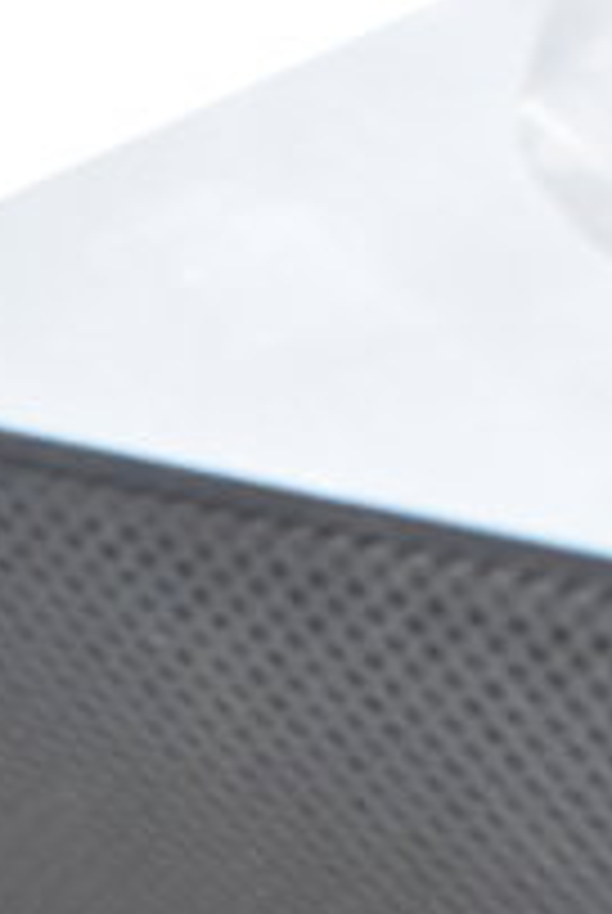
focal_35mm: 155
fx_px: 3945
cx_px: 837
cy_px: 1808
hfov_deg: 8.7
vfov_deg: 11.8
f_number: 3.8
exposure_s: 1/40
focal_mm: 23
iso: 5600
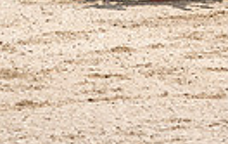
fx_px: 3984
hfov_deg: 3.3
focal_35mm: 640
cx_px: 264
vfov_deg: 2.1
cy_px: -181
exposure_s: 1/500
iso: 100
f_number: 5.6
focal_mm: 143
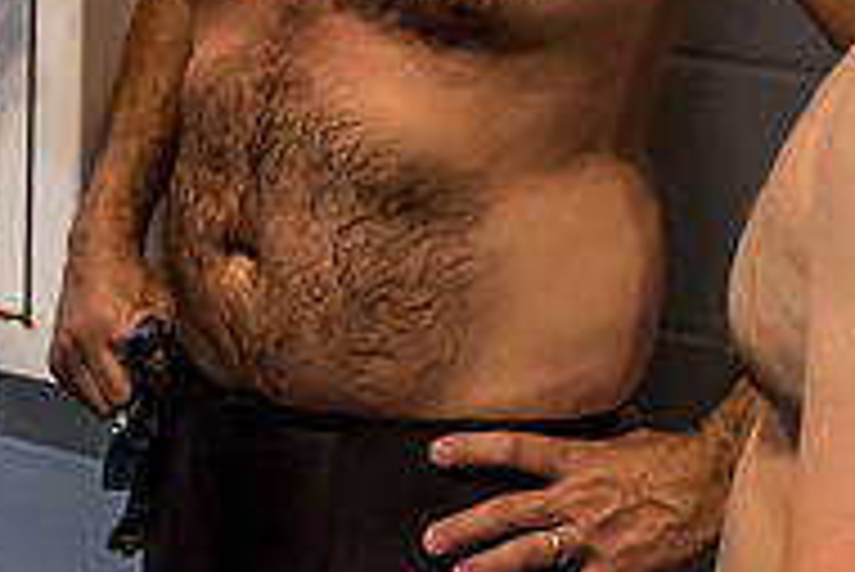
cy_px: -474
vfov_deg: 11.0
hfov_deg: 17.6
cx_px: 320
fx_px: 2757
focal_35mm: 116
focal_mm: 14
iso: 3200
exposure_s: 1/250
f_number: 5
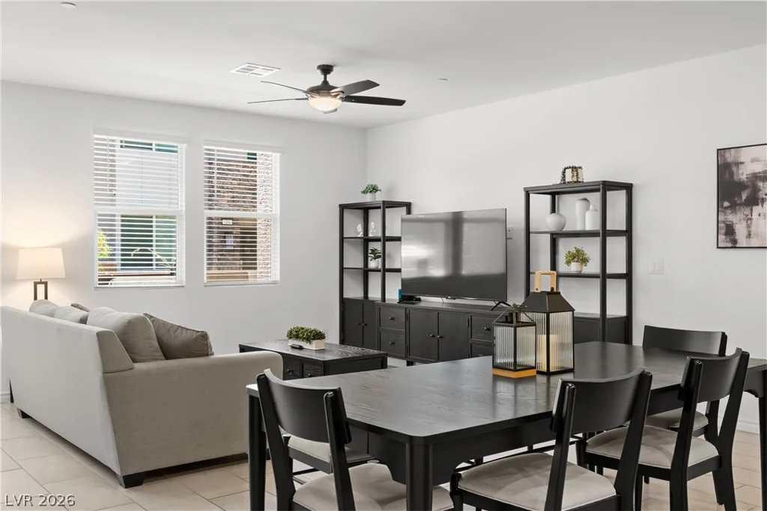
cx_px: 384
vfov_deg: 38.9
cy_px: 256
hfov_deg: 55.8
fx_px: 724
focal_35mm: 34
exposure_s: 1/8
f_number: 8
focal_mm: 23
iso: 400
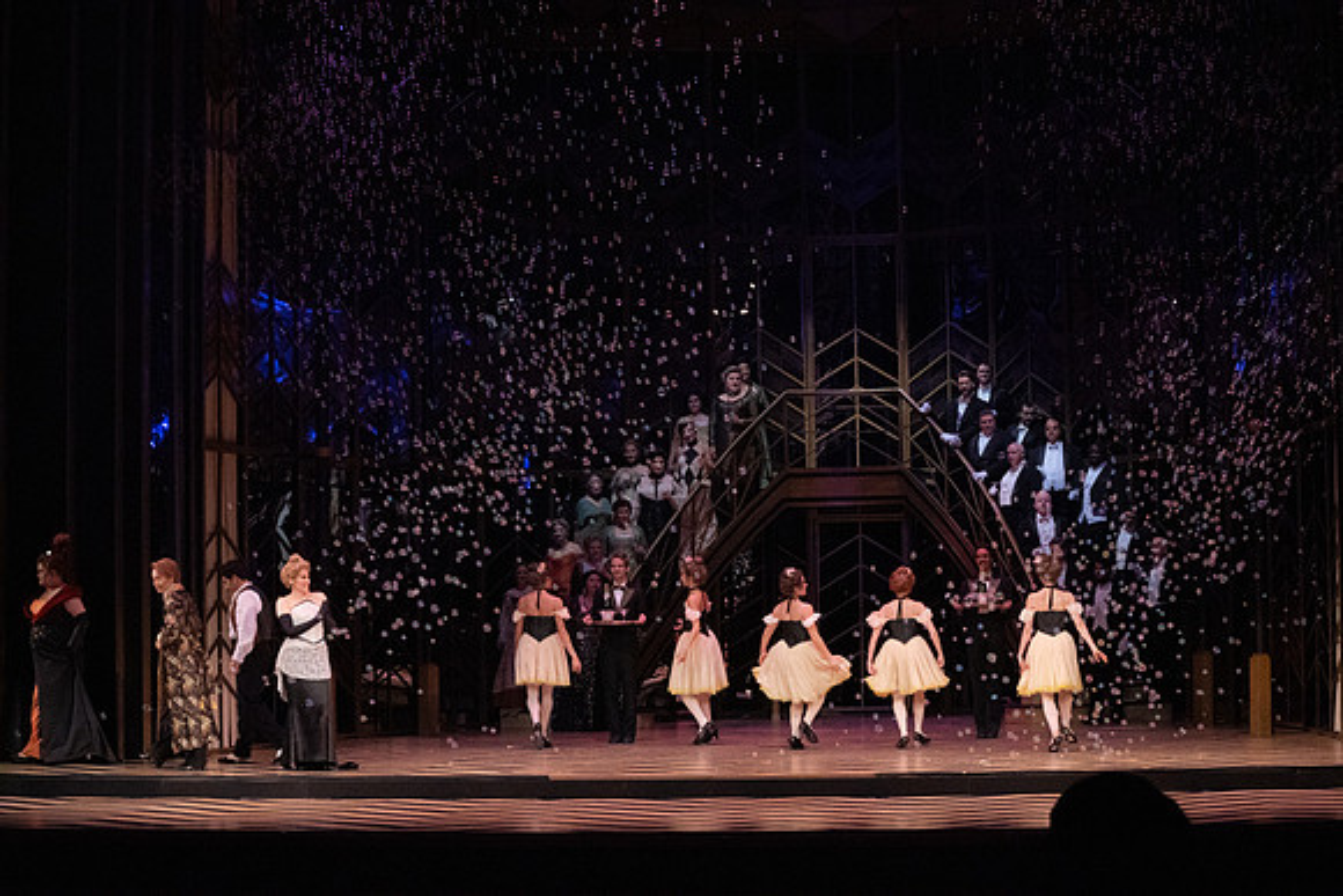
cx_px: 672
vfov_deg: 19.5
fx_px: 2612
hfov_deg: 28.8
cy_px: 448
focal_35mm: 70
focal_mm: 70
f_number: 16
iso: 12800
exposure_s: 1/400
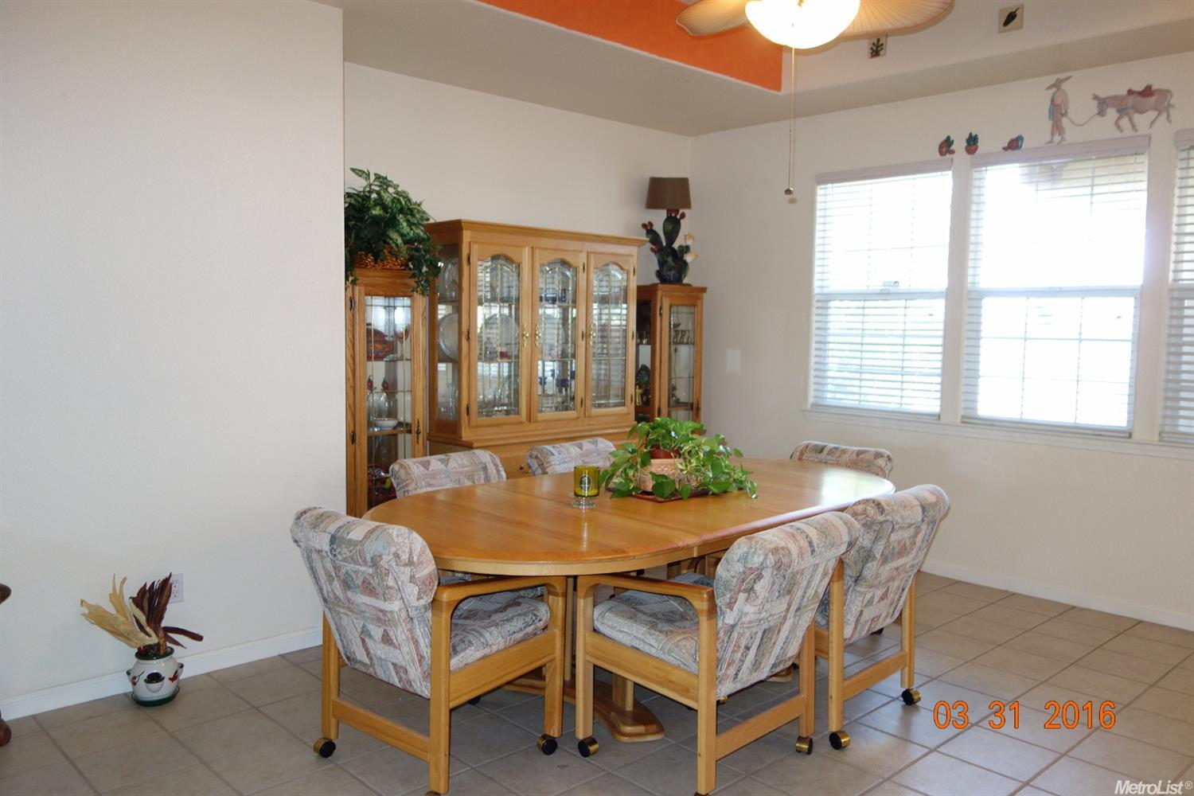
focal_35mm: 28
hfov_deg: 65.5
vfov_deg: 46.4
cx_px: 597
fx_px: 929
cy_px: 398
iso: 125
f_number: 1.8
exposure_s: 1/40
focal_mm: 10.4
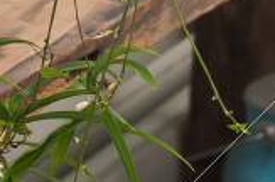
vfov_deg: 3.4
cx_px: 329
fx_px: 3050
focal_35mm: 400
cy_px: -322
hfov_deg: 5.1
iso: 200
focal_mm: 50
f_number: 3.5
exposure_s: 1/1000
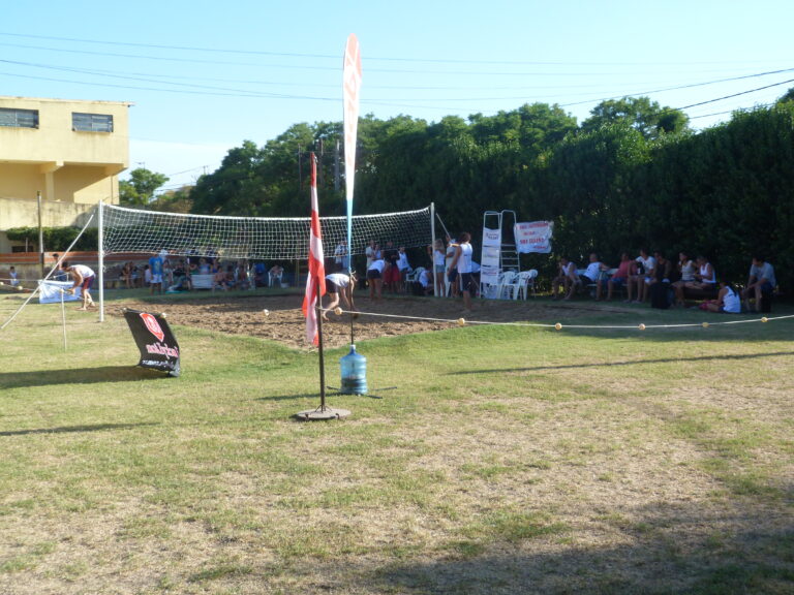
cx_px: 397
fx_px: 940
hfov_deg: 45.8
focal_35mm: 41
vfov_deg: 35.1
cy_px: 298
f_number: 3.2
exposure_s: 1/500
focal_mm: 7.4
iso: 125
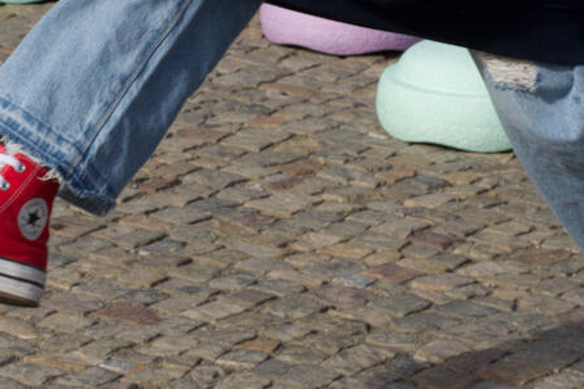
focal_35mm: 231
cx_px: 153
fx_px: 3746
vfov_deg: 5.9
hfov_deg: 8.9
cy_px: 76
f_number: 13
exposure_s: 1/640
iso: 400
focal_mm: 50
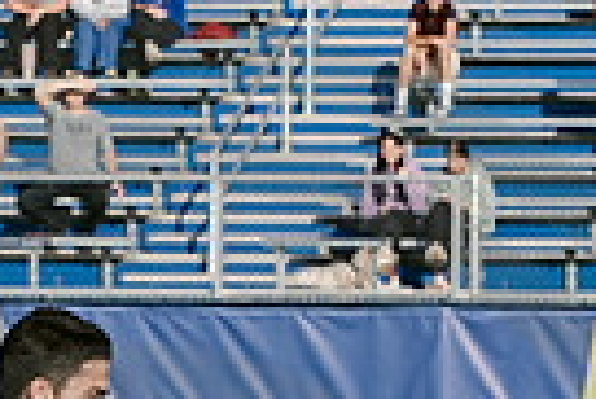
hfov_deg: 2.9
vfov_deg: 2.0
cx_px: 119
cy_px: 756
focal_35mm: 704
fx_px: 11667
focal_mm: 70
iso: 640
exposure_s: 1/4000
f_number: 5.6
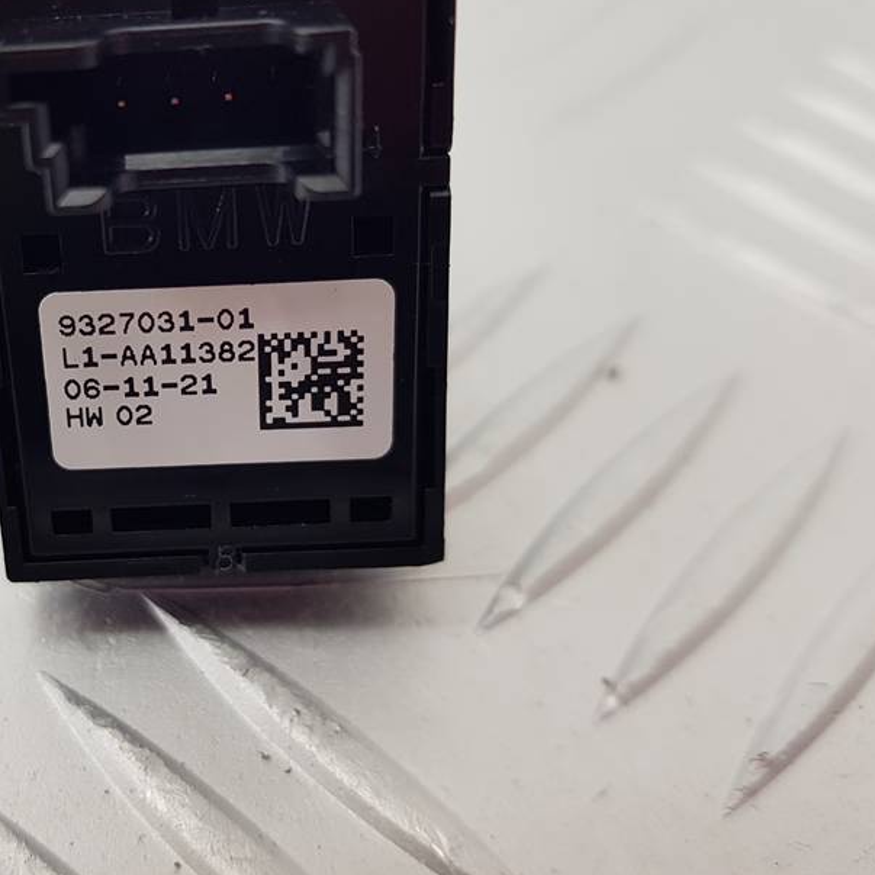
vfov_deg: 42.8
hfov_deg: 41.0
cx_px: 174
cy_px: 402
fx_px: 1115
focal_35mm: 39
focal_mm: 4.2
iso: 64
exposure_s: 1/100
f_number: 1.7
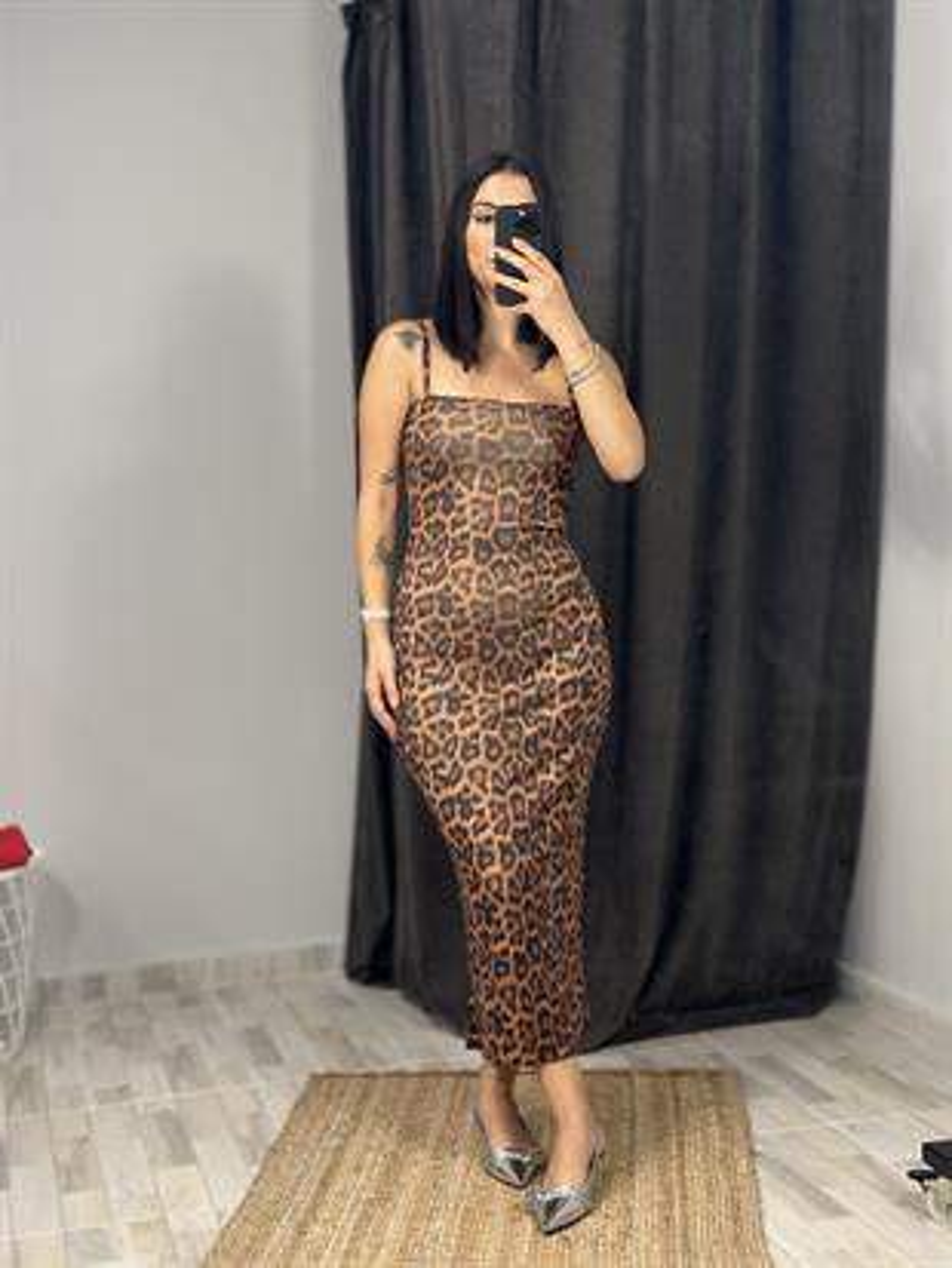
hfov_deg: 30.3
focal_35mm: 48
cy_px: 634
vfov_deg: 39.6
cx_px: 476
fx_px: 1759
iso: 160
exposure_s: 1/100
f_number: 1.78
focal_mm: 6.86
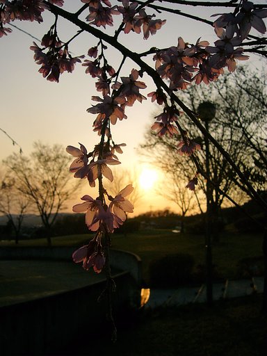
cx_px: 134
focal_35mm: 35
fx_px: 360
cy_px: 178
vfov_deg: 52.6
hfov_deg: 40.7
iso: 50
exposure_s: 1/320
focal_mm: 5.8
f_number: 8
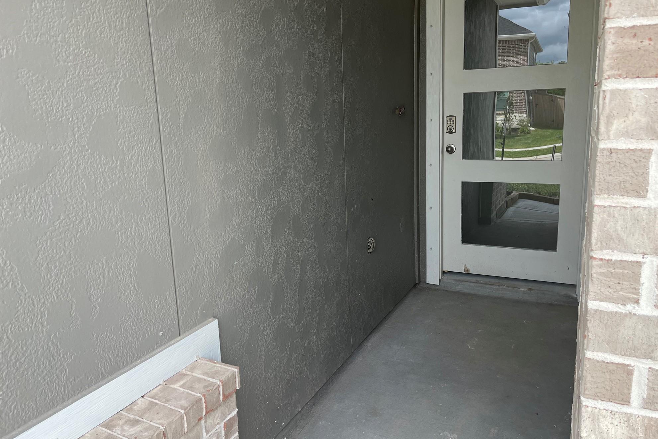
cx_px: 340
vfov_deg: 46.4
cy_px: 207
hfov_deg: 65.5
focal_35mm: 28
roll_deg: +2.1
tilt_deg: -10.3
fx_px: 512
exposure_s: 1/816
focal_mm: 5.1
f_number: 1.6
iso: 50
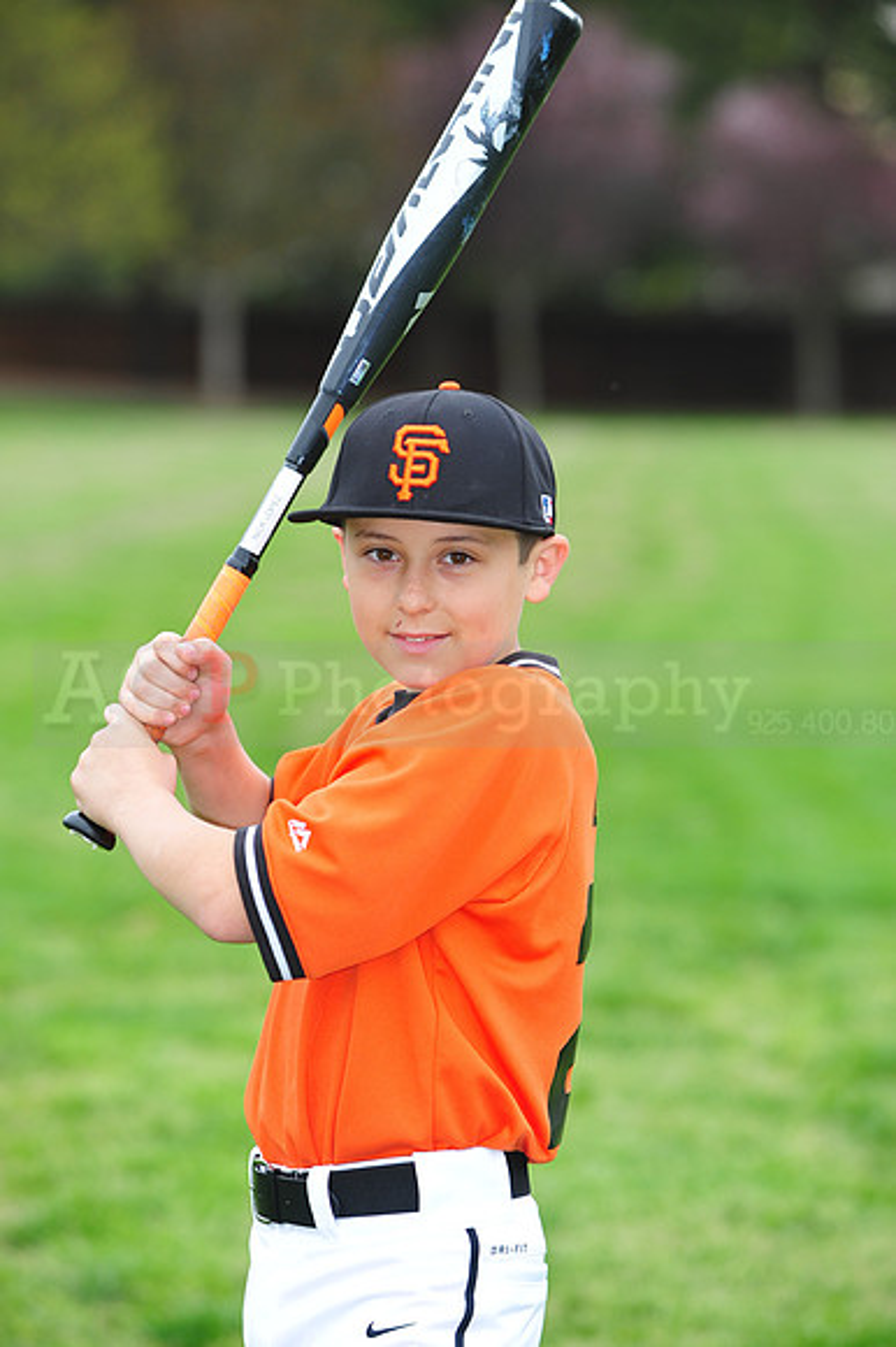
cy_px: 674
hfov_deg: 8.8
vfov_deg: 13.3
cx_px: 448
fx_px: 5793
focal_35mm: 155
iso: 400
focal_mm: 155
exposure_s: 1/320
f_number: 5
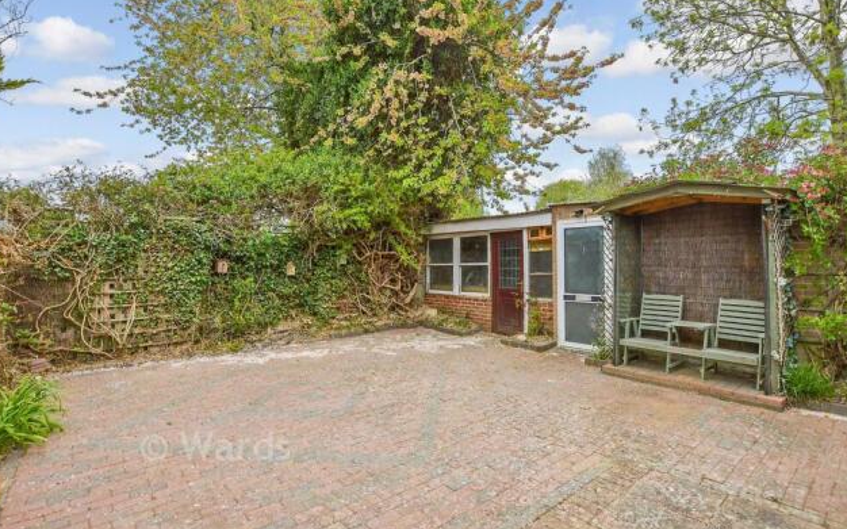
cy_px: 244
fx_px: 369
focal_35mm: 16
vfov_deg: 71.1
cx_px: 428
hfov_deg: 97.8
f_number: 8
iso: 320
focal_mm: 10
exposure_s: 1/100
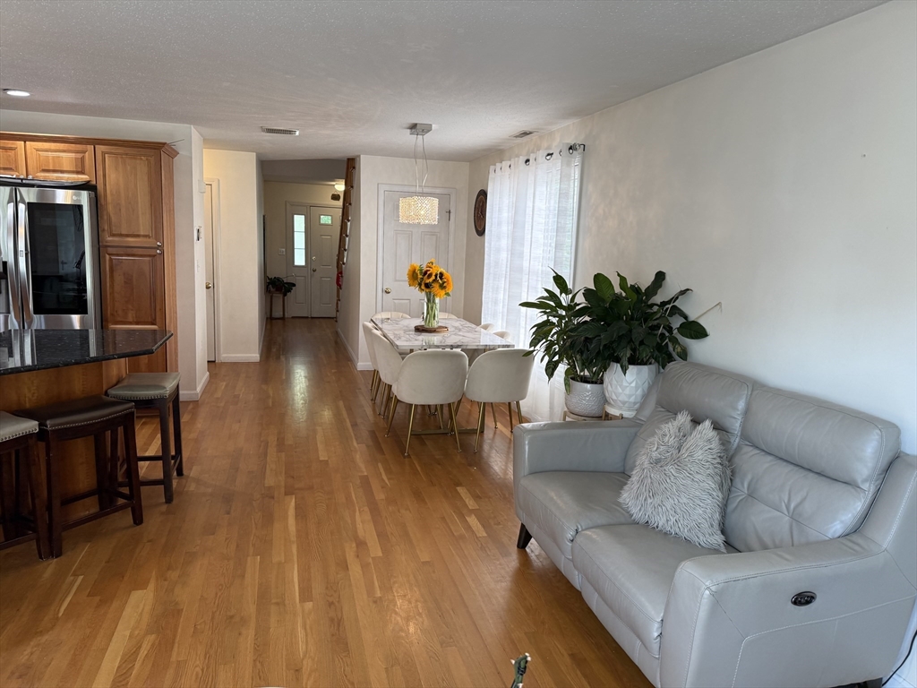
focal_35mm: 24
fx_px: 636
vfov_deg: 56.8
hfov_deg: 71.6
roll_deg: -2.7
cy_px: 344
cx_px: 458
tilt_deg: -8.1
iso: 160
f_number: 1.78
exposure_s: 1/120
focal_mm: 6.76
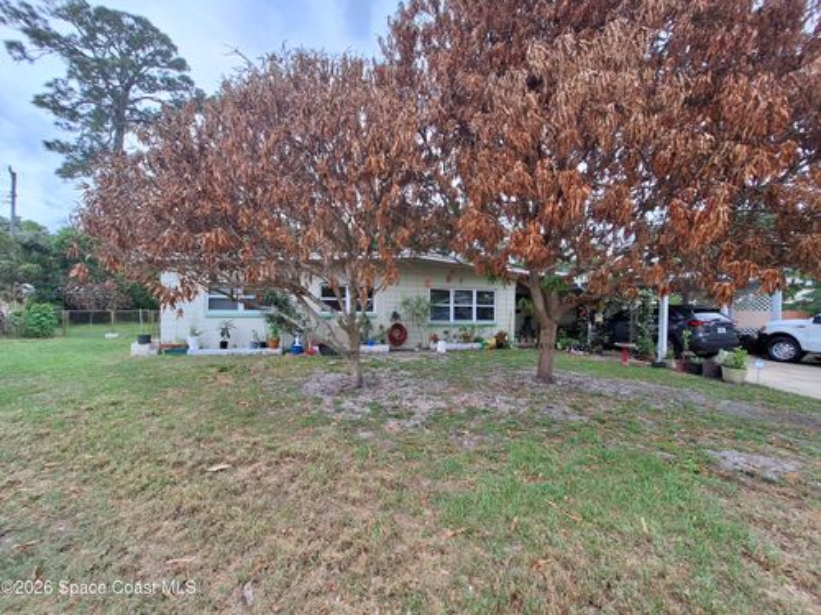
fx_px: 308
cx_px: 410
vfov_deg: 89.9
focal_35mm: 13
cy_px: 308
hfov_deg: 106.2
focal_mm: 1.74
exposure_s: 1/597
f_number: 2.2
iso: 40
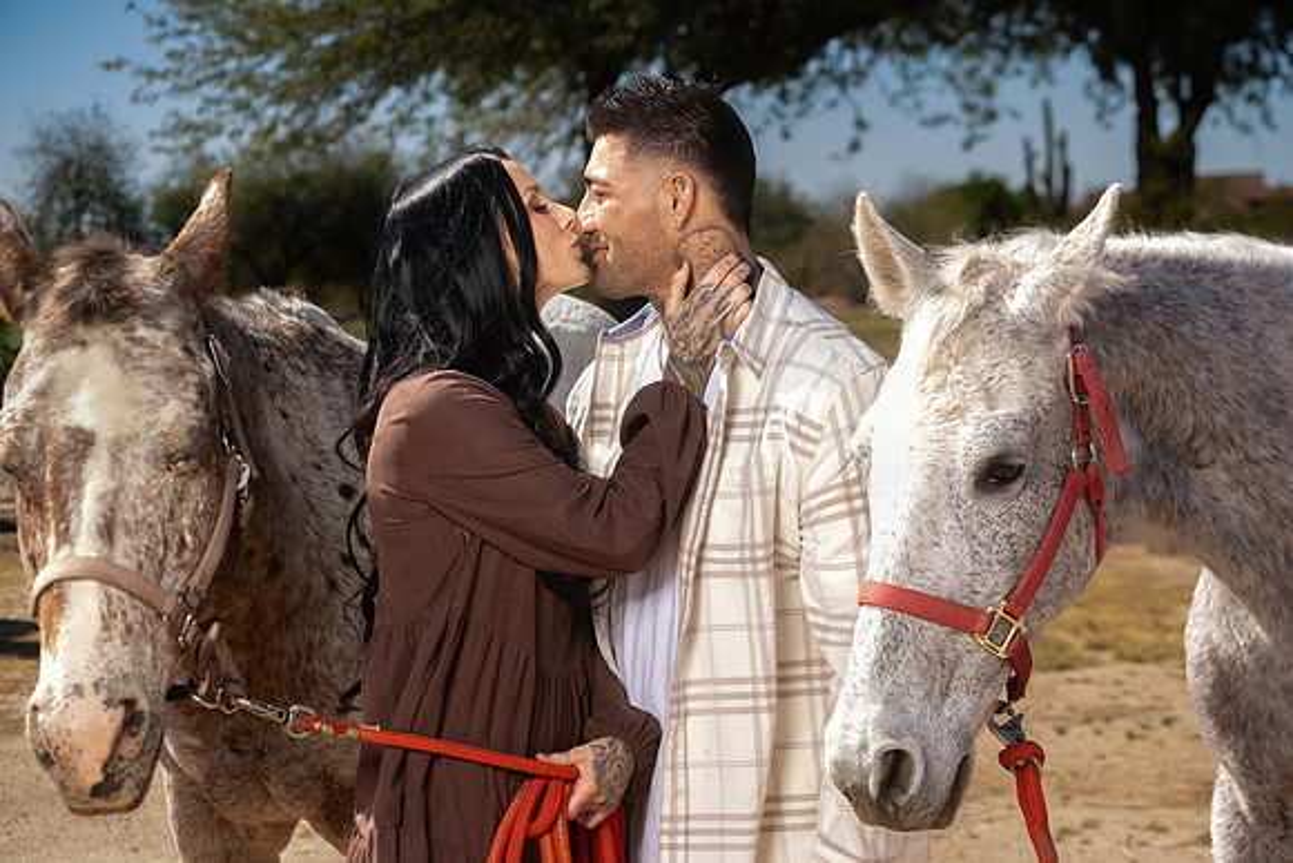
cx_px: 646
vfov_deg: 19.5
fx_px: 2515
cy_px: 432
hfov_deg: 28.8
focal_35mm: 70
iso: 50
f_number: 5.6
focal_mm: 70
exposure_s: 1/250
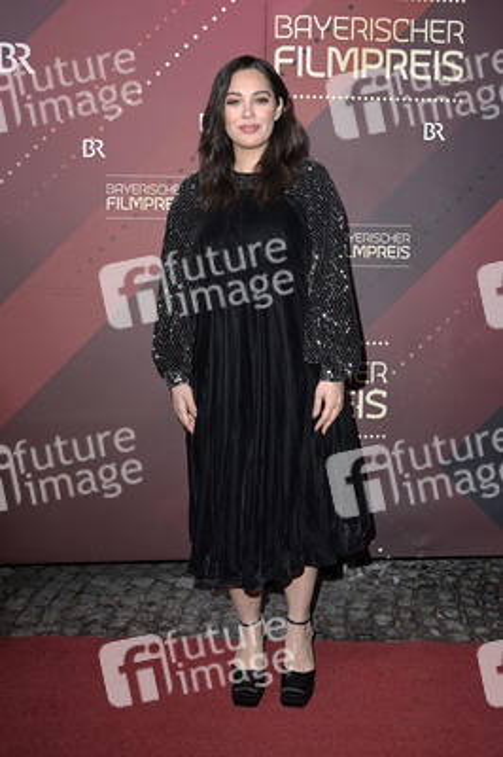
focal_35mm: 32
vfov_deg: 58.8
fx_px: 672
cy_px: 378
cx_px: 252
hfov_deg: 41.0
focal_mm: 32
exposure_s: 1/250
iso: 640
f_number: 5.6
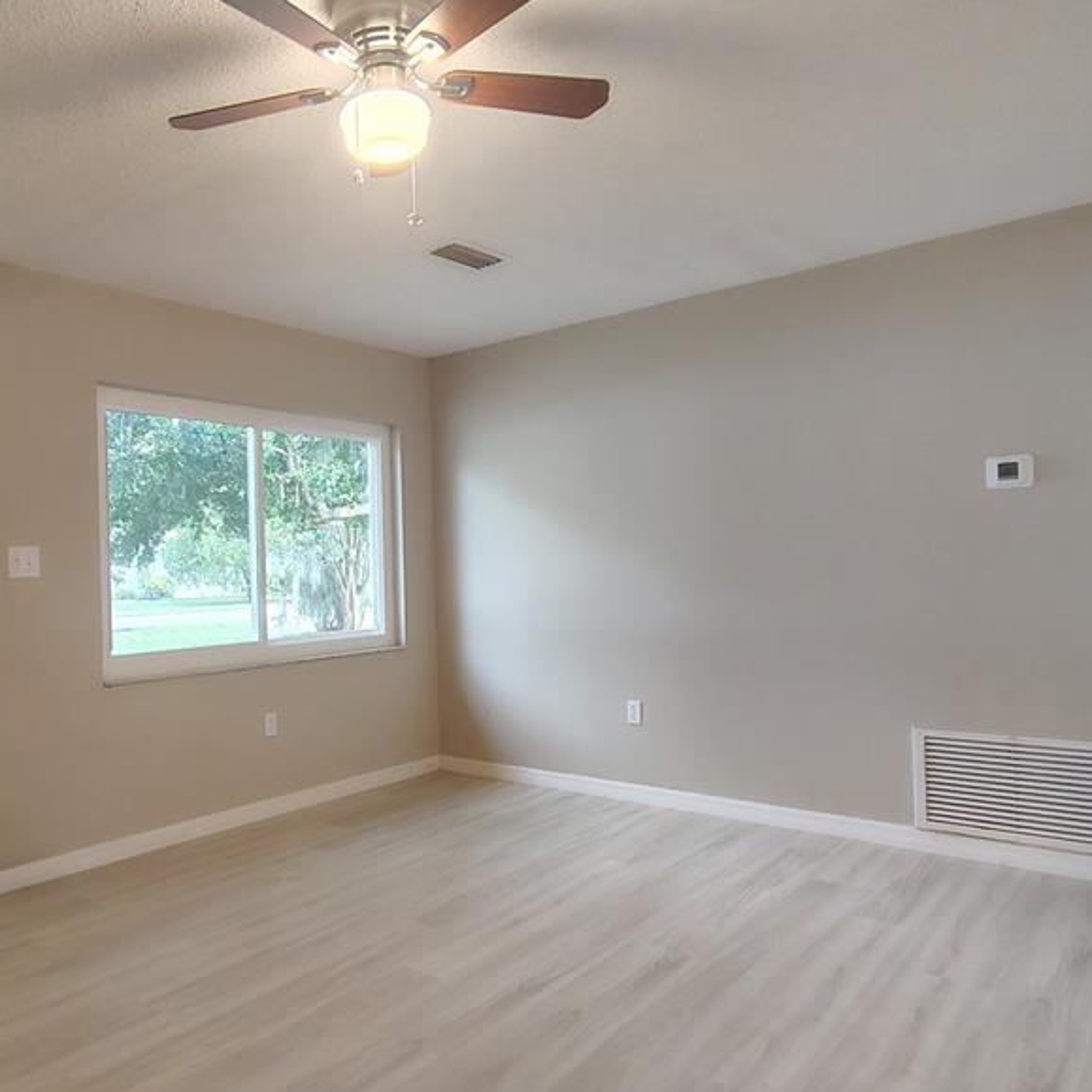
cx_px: 407
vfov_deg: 62.9
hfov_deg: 62.0
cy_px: 570
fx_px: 892
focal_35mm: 25
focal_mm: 2.13
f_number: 2.2
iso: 448
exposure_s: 1/40
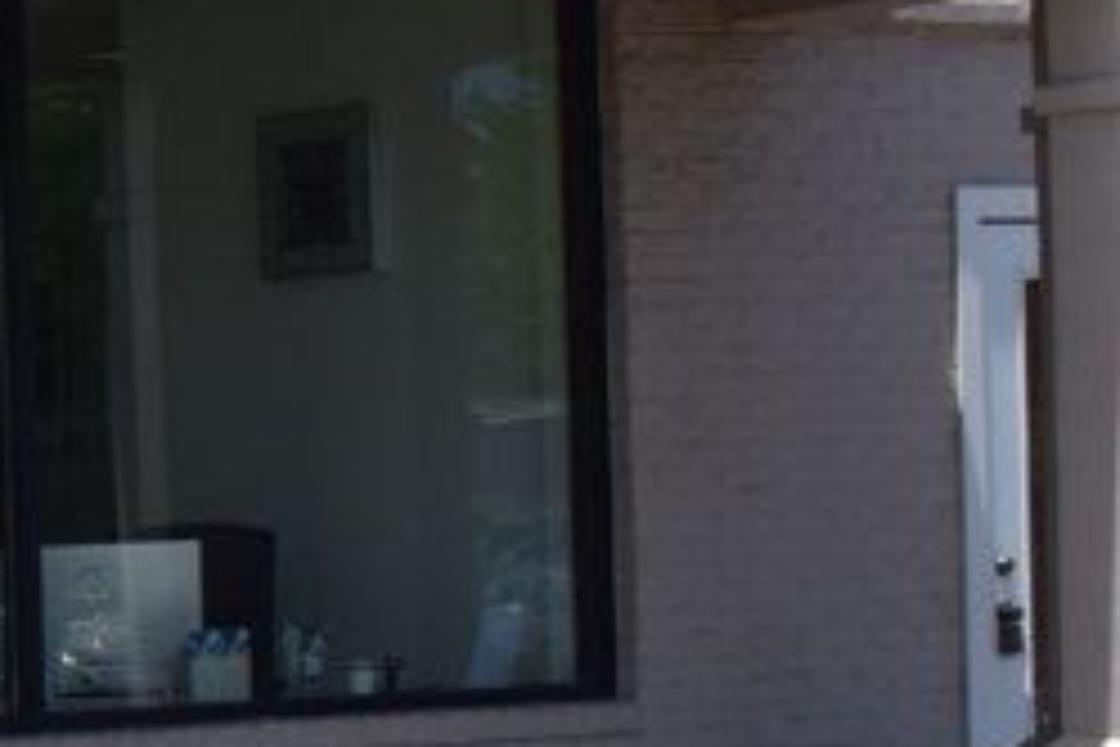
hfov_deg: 10.9
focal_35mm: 173
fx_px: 5382
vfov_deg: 7.9
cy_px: 819
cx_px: -1039
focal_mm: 28
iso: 280
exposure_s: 1/500
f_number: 11
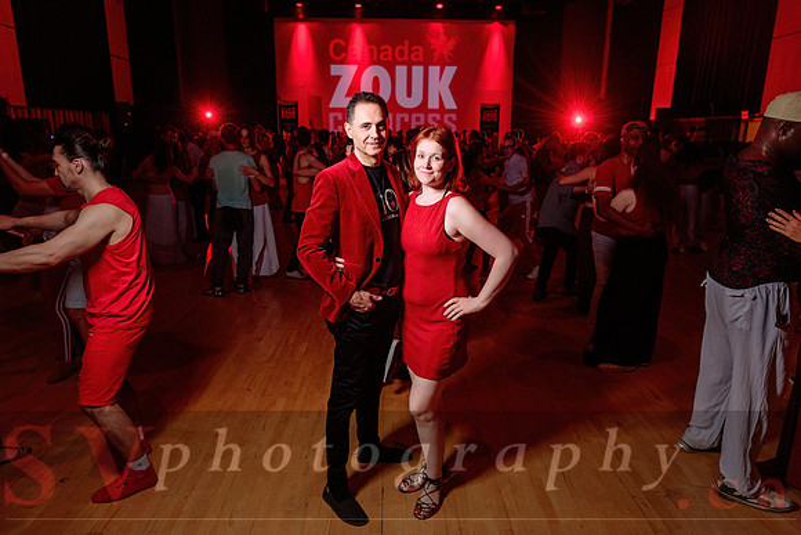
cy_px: 268
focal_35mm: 25
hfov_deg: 72.5
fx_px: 546
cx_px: 400
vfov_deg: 52.2
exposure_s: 1/40
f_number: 3.5
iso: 1000
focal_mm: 24
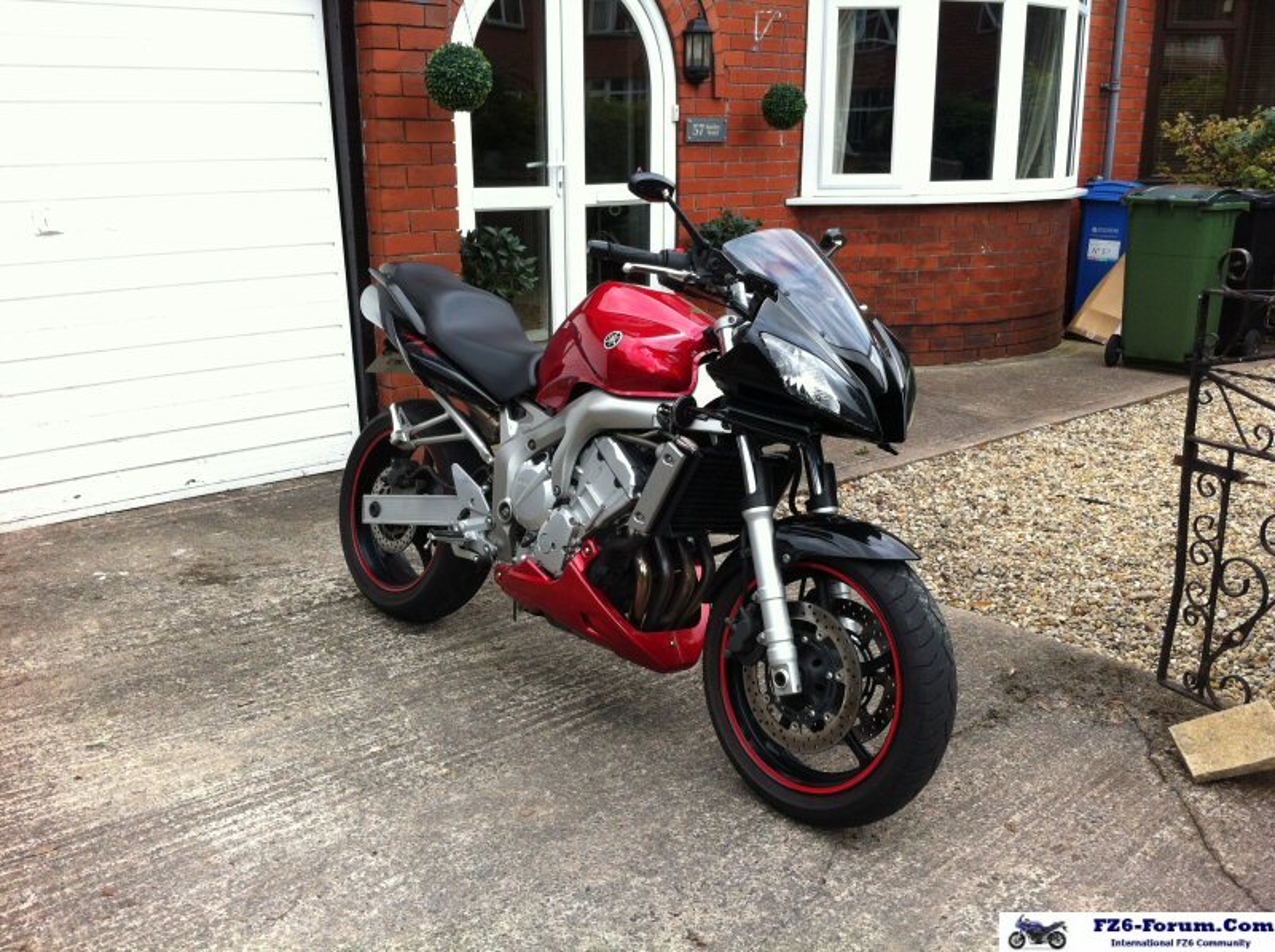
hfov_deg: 52.7
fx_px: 1288
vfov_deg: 40.6
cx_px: 638
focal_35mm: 35
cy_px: 476
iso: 80
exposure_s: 1/135
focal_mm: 3.85
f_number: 2.8
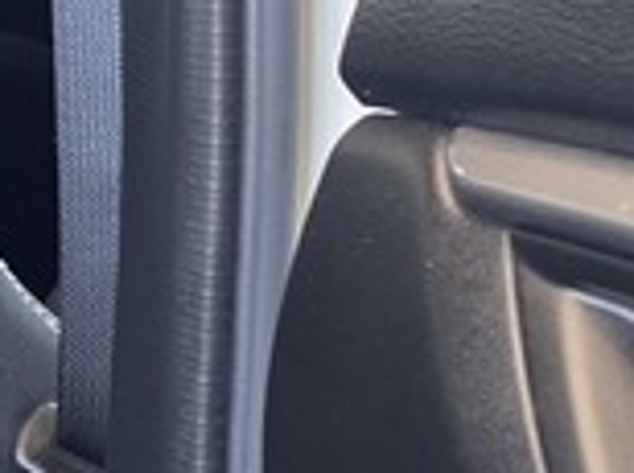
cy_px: 325
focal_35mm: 153
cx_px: -1099
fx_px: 2798
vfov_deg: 9.7
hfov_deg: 10.3
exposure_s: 1/100
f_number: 1.7
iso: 500
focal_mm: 6.25
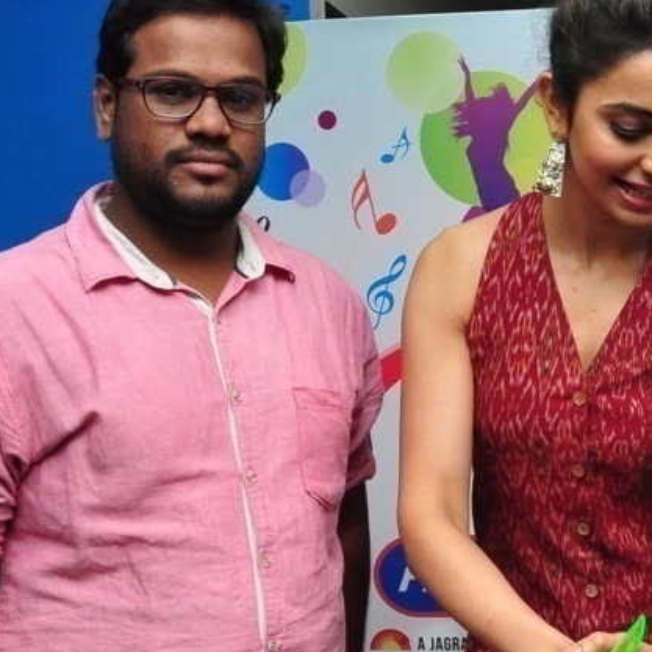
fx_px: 1406
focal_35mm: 66
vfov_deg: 26.0
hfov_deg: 24.6
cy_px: 432
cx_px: 683
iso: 1250
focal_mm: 18
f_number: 10
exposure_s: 1/125
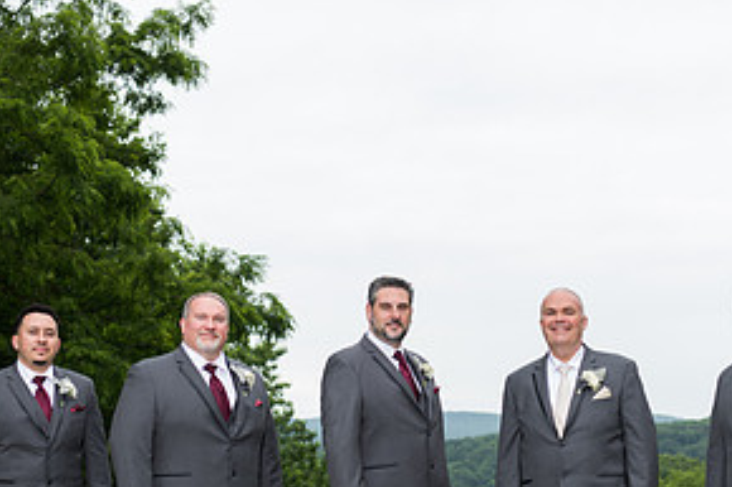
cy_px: 420
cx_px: 480
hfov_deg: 23.8
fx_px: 1727
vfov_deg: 15.9
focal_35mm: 85
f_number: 2.8
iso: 64
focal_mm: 42
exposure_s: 1/250
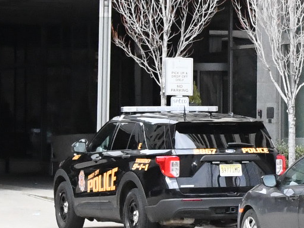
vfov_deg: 5.9
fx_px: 2212
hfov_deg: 7.7
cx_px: 424
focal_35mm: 252
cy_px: 122
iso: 4000
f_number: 13
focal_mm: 32
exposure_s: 1/640
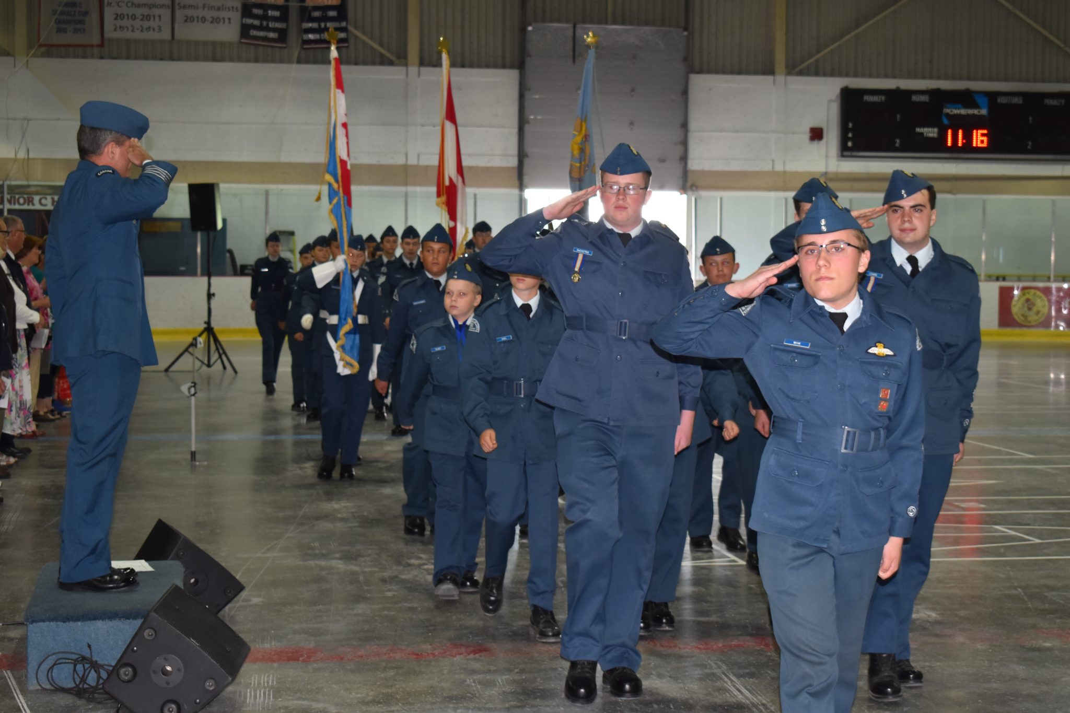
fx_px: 2006
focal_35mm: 68
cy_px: 356
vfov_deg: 20.2
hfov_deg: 29.9
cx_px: 535
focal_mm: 45
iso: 800
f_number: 5
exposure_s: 1/80
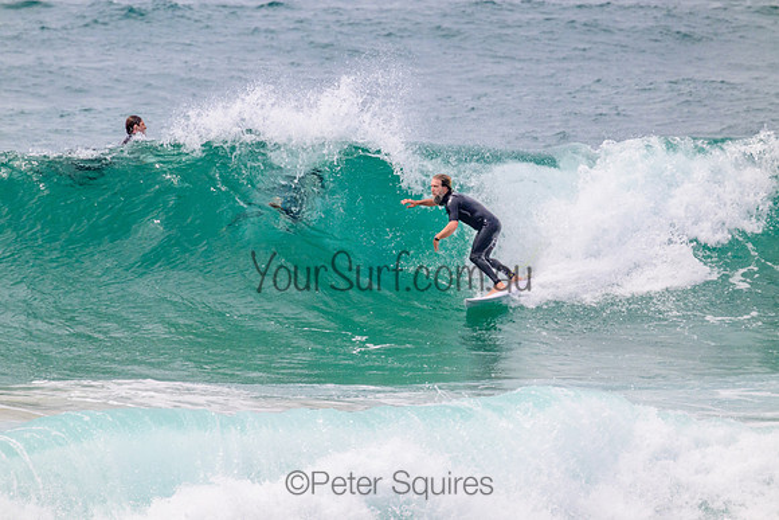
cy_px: 260
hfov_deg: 2.6
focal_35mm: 800
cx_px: 390
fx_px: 17314
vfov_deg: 1.7
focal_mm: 800
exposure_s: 1/2000
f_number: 11
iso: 1000
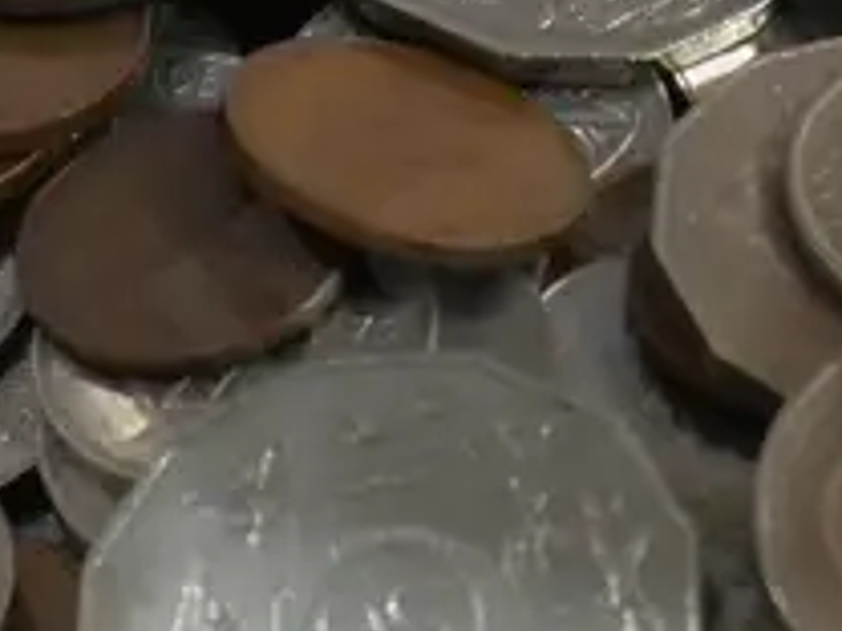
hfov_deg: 10.0
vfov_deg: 7.5
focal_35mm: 197
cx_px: 797
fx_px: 4792
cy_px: 6
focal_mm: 20
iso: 1250
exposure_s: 1/60
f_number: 4.5
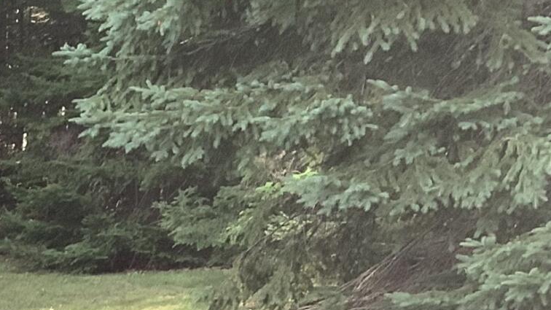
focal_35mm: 134
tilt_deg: -9.4
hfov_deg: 14.9
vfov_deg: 8.7
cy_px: 558
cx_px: -273
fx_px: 1958
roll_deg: -0.4
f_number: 2.4
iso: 50
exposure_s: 1/120
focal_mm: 3.3
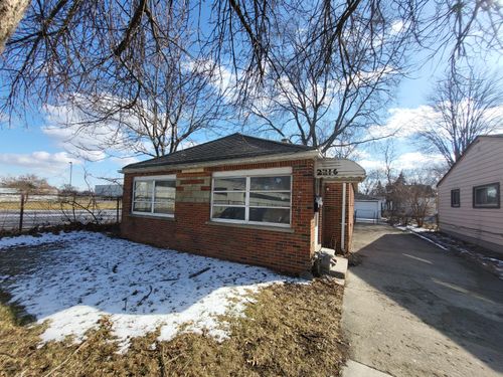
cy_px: 188
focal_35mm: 13
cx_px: 252
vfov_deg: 89.9
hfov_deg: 106.2
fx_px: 189
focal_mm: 1.74
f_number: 2.2
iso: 32
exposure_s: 1/883
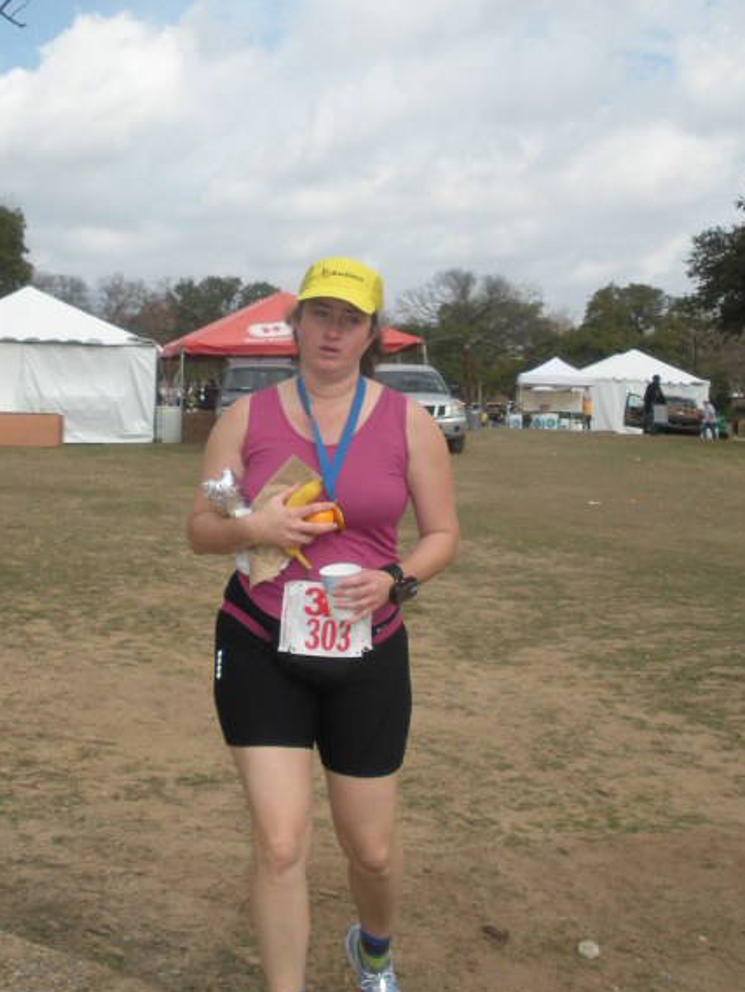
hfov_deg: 27.0
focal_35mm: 54
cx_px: 319
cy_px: 447
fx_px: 1549
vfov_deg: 35.5
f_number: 3.5
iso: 88
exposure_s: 1/954
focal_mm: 6.3
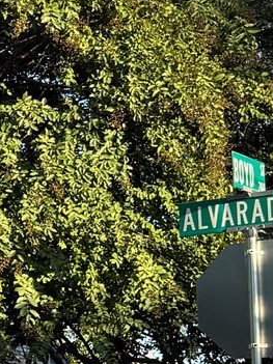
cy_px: 358
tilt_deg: +5.6
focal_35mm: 140
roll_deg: +0.8
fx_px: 1473
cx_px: -366
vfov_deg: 13.9
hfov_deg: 9.5
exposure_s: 1/1091
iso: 80
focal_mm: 6.76
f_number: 1.78
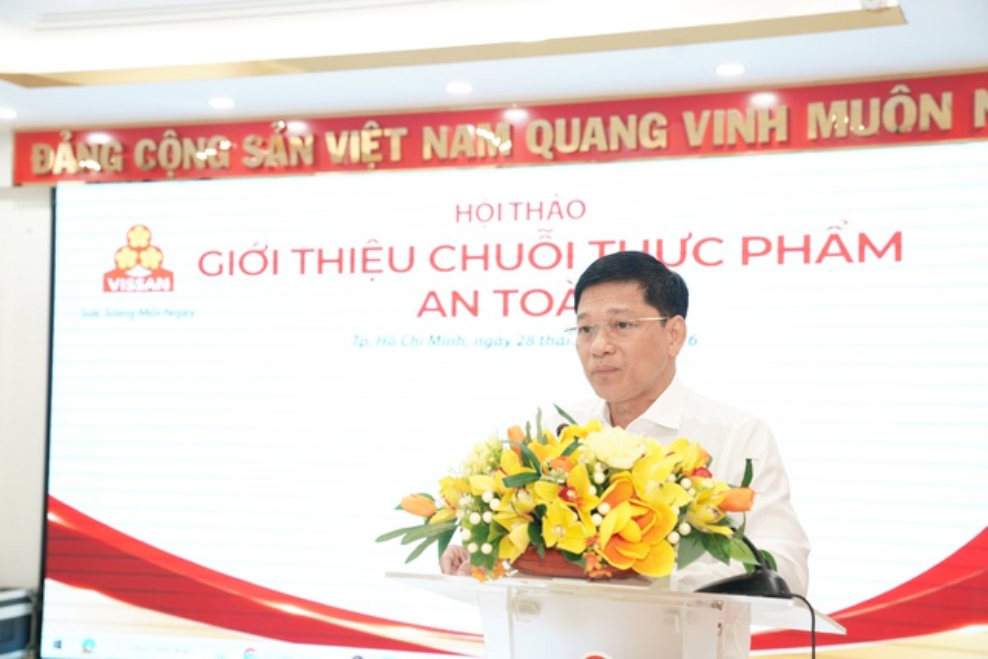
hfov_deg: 35.0
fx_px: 1565
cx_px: 494
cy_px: 330
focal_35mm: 57
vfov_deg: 23.8
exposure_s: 1/60
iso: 800
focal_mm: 57
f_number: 4.5
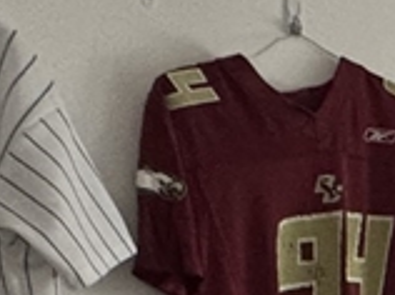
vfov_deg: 14.8
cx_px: 895
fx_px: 1037
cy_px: 470
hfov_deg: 15.1
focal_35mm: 91
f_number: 2.2
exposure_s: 1/60
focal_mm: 2.22
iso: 500
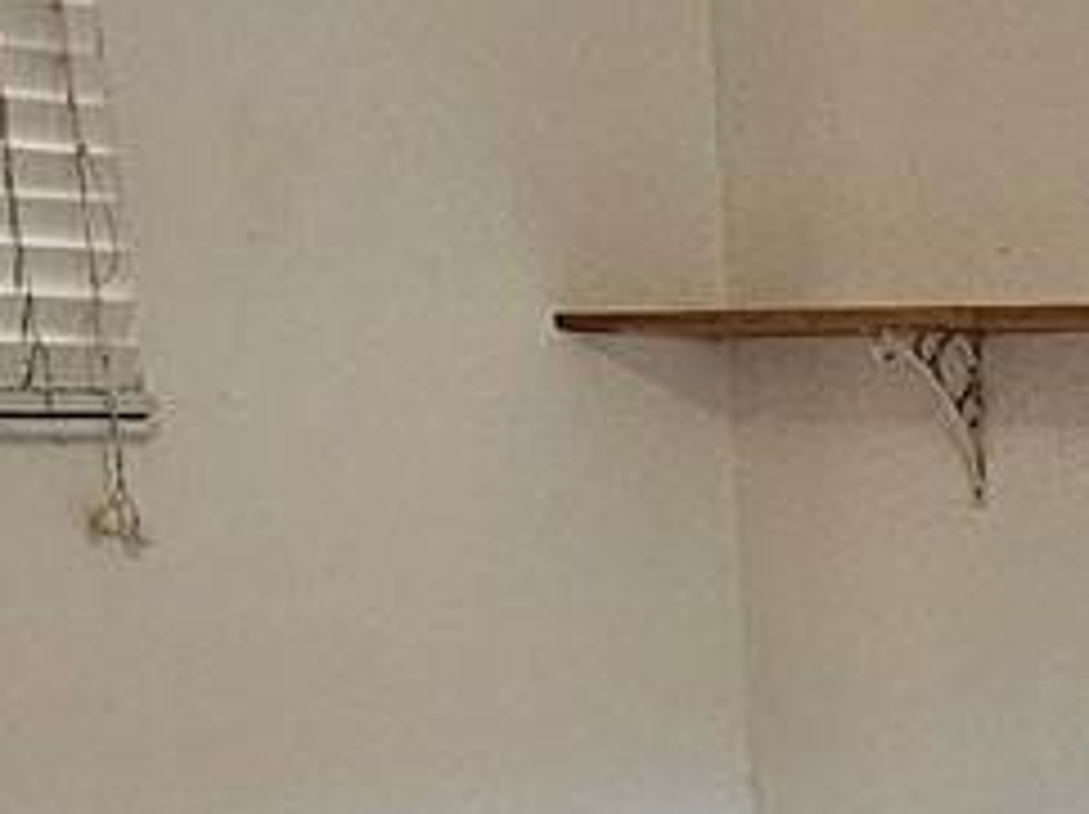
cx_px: 1364
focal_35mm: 86
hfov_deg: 21.0
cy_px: 1435
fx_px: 2703
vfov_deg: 15.0
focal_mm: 2.2
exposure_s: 1/60
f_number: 2.2
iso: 320
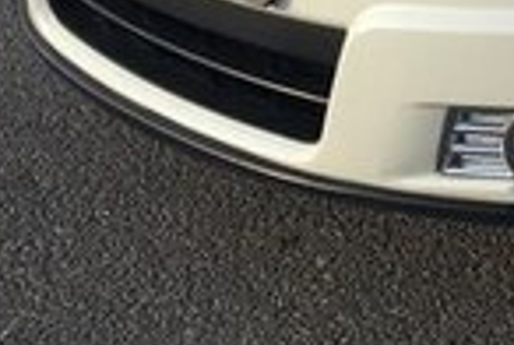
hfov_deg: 13.7
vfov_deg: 9.4
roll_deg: -0.8
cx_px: 887
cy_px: -382
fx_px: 1946
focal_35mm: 136
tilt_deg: -9.5
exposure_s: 1/855
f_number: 2.2
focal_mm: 4.15
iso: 25
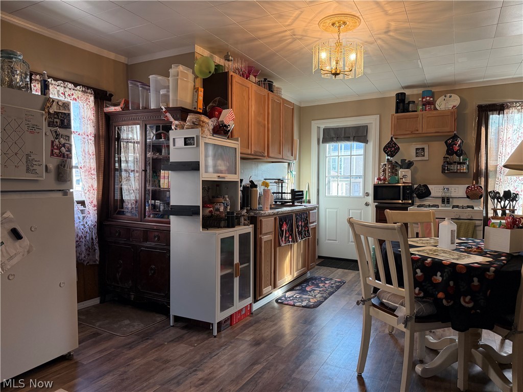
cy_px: 196
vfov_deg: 56.8
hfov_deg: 71.6
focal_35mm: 24
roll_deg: -0.1
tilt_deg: -2.8
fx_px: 363
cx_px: 262
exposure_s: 1/120
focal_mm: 6.76
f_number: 1.78
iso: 200
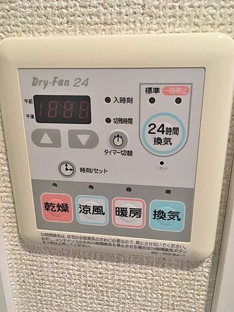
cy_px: 156
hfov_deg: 48.2
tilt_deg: -20.4
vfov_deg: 61.7
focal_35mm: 29
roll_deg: -1.1
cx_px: 117
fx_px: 261
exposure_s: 1/33
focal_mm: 4.15
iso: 64
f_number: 2.2
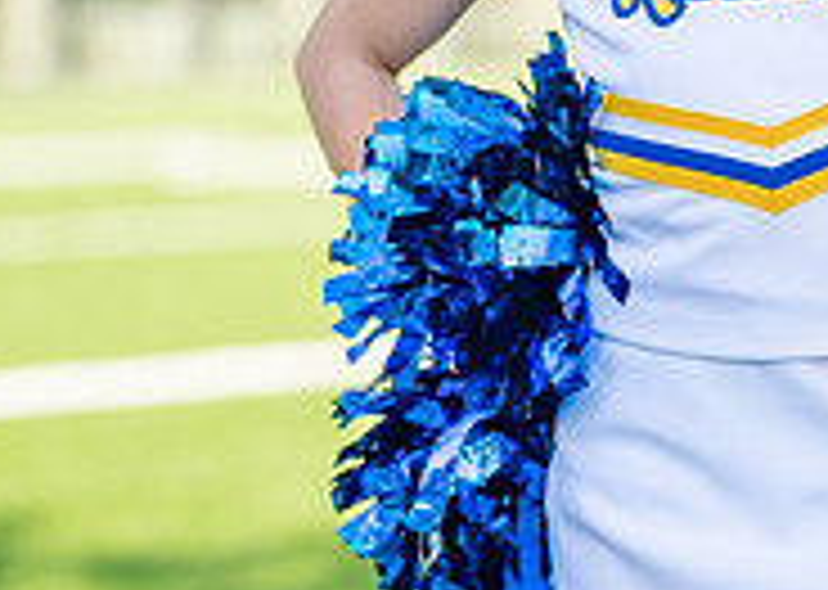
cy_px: 82
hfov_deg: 11.3
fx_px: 4134
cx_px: 815
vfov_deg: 8.1
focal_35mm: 176
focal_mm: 50
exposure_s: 1/3200
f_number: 1.2
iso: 100
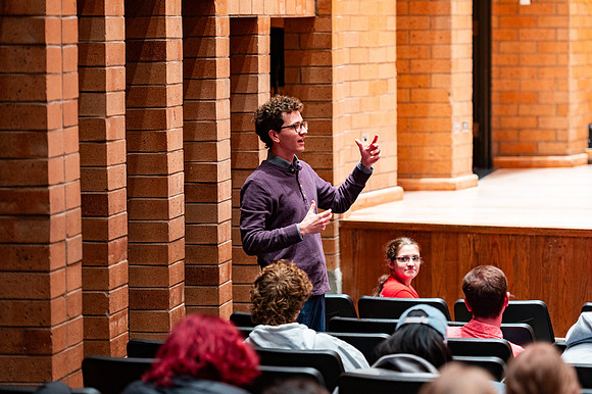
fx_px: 2405
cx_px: 321
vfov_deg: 9.4
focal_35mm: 146
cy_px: 180
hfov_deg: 14.0
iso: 1250
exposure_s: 1/50
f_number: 2.8
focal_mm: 135
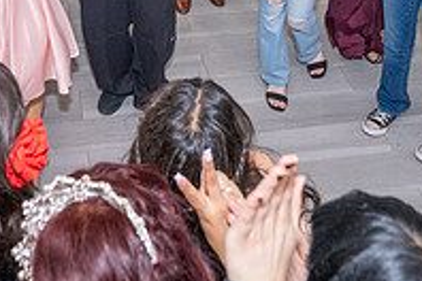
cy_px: -125
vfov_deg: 19.9
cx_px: 98
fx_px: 703
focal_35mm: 60
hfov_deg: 32.7
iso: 1250
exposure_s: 1/160
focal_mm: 20.5
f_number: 4
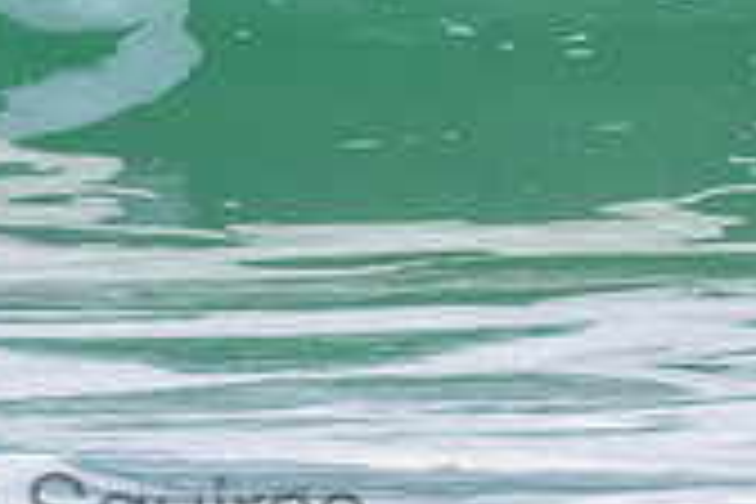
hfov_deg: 0.5
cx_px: -305
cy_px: -196
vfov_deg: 0.4
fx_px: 79710
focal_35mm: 3796
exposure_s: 1/1600
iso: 1400
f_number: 11
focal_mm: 800
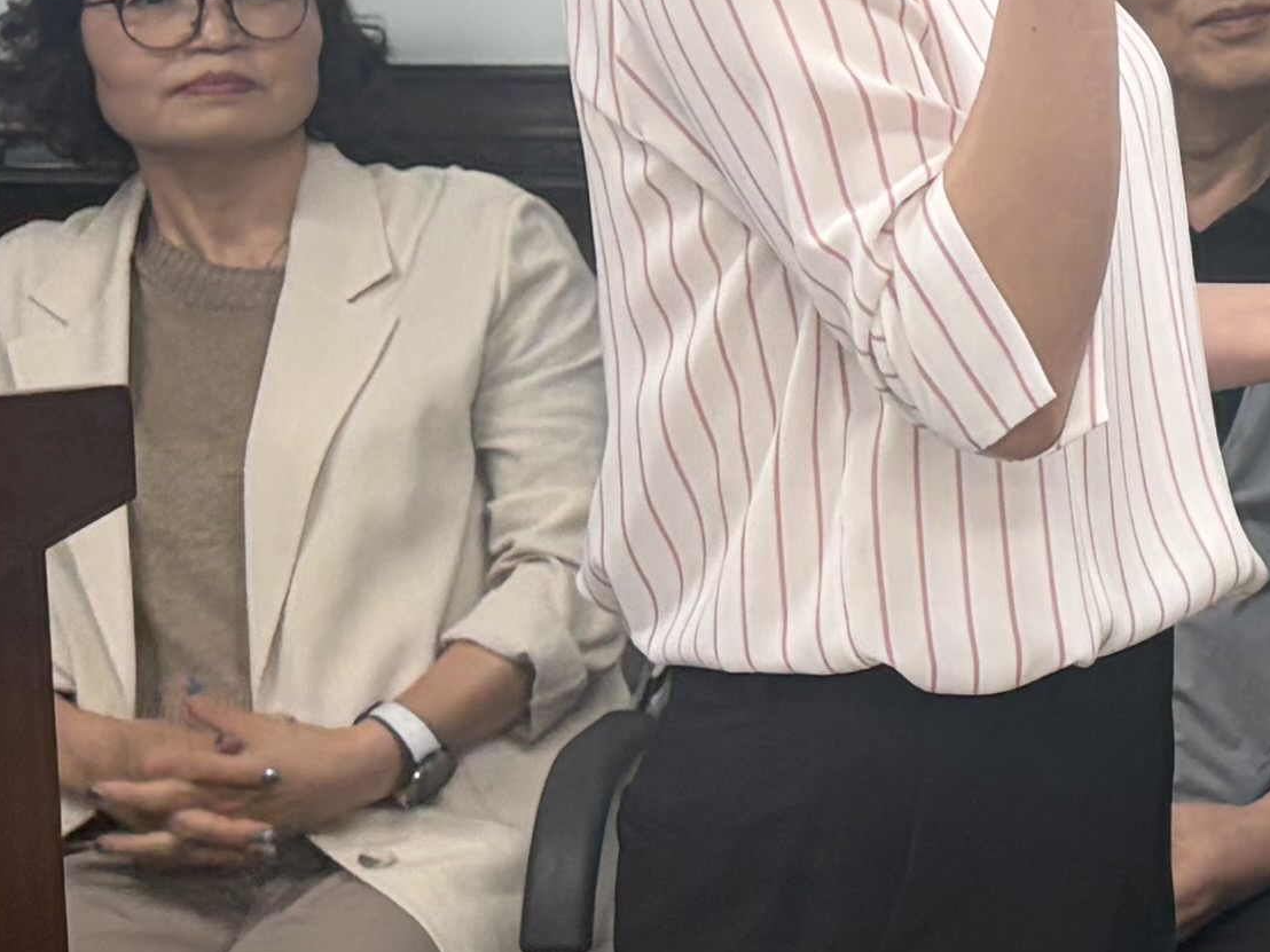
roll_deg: -1.0
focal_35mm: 134
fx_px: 4916
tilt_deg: -6.4
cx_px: 2419
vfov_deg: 11.0
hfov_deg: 13.0
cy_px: 113
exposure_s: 1/120
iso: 125
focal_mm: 5.96
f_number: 1.6
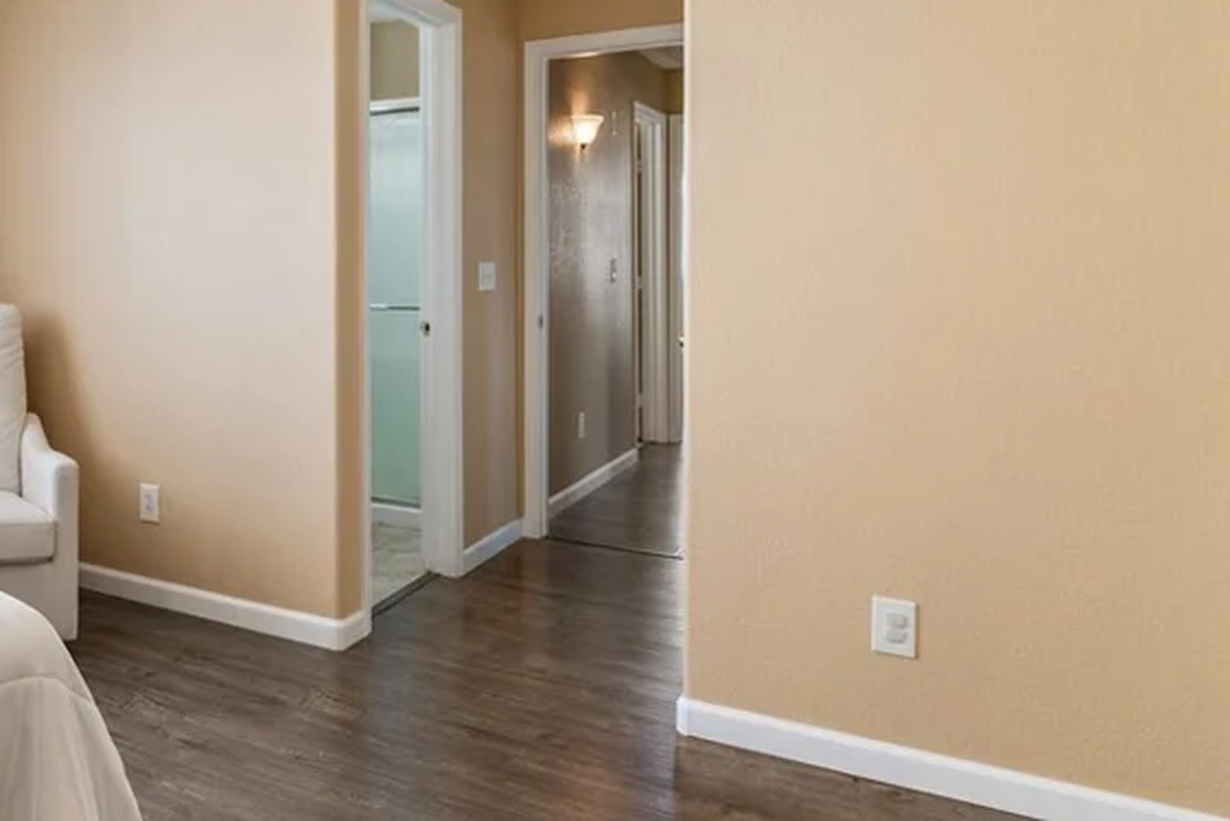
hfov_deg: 52.9
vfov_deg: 41.5
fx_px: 1059
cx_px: 125
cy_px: 244
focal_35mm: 31
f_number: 6.3
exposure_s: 1/20
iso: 125
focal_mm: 17
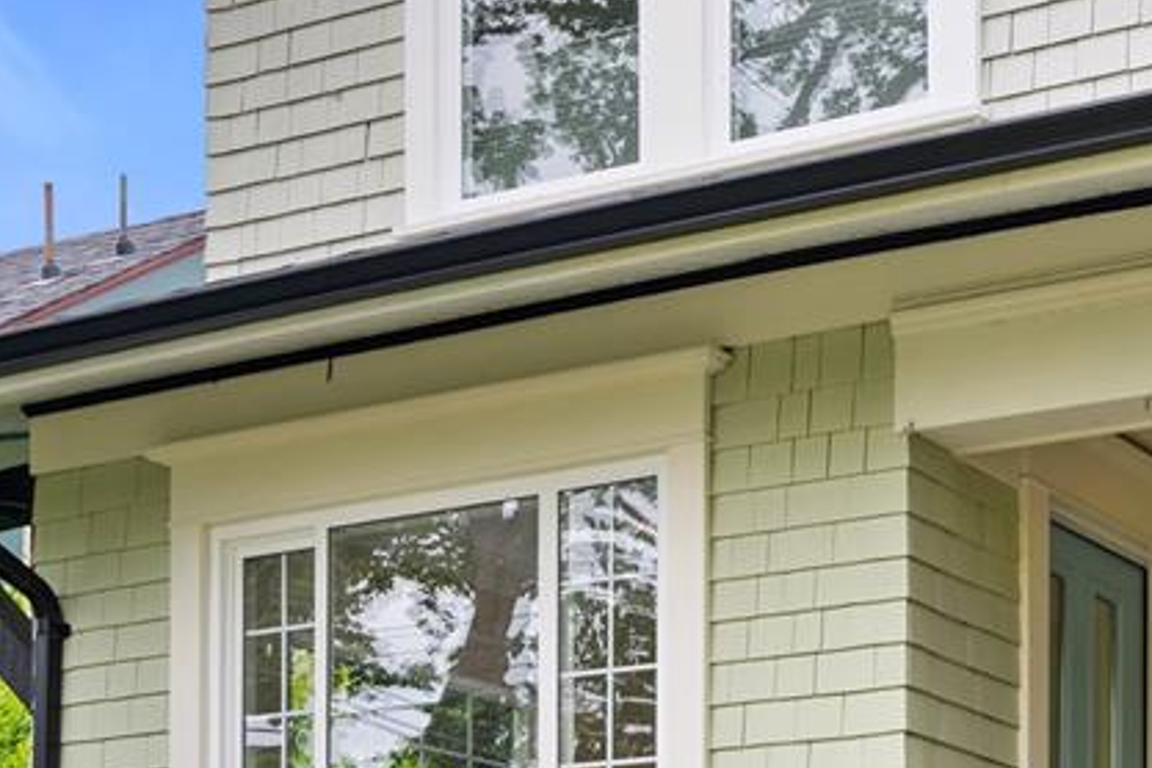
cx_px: 1166
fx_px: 2752
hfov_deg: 22.7
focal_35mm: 86
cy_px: 724
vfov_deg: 15.7
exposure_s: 1/250
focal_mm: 35
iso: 250
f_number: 3.2
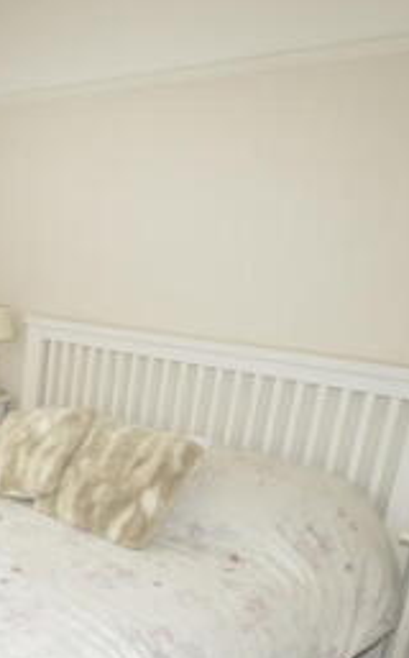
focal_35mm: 39
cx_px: -174
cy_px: 428
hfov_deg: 25.9
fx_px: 698
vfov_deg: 49.7
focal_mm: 10
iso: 720
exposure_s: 1/60
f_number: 4
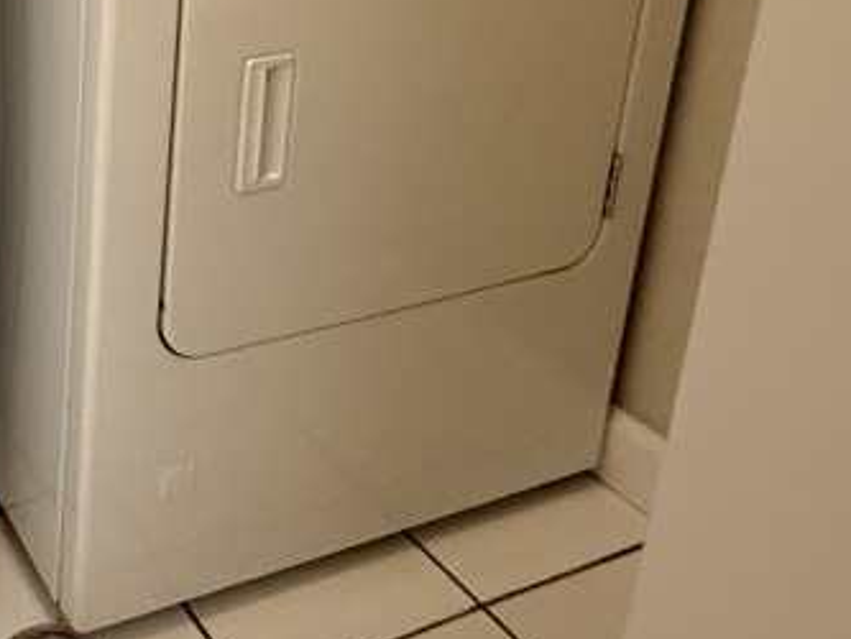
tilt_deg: -13.7
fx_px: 1057
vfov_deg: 30.5
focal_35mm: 43
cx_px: -69
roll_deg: -0.5
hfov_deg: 37.3
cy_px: -41
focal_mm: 2.22
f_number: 2.2
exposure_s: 1/60
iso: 500
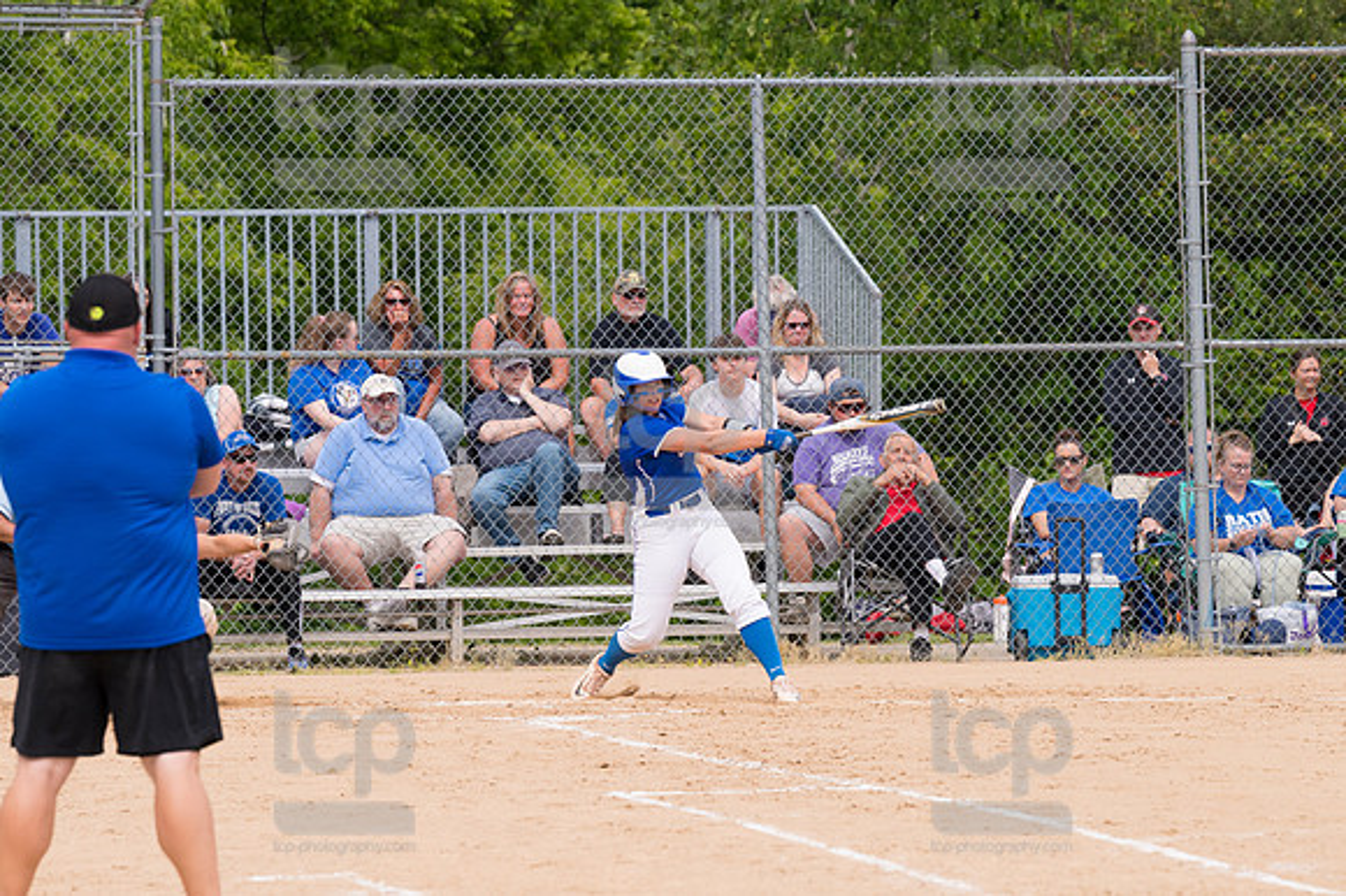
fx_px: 11210
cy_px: 448
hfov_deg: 6.9
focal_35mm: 300
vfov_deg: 4.6
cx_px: 673
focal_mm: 200
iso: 320
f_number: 5.6
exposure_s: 1/1600
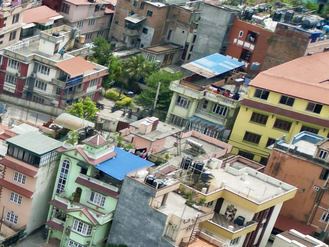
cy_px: 320
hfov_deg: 17.6
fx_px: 865
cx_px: -254
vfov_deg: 15.5
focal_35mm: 91
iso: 130
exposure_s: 1/2000
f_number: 1.7
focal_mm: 6.72
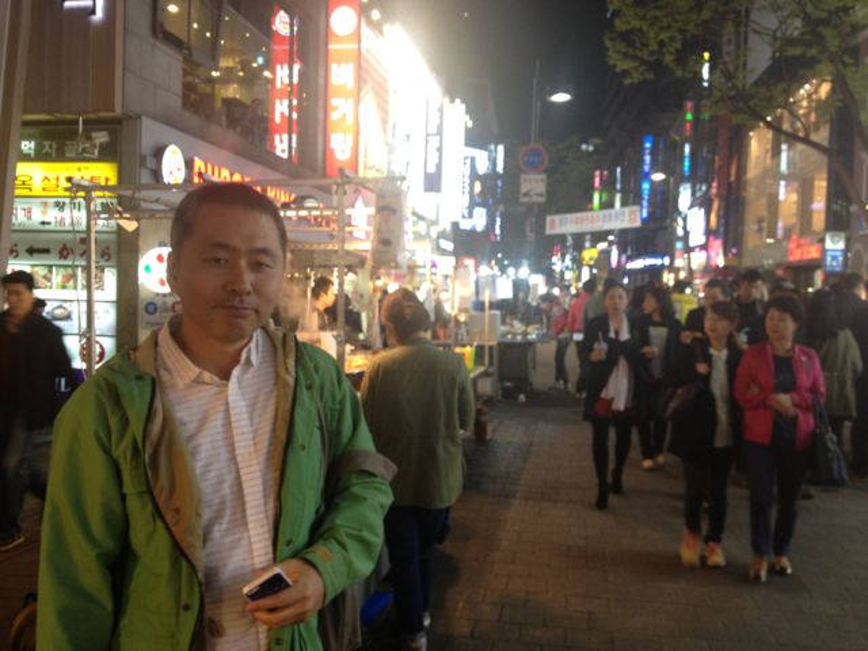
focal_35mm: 35
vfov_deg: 40.7
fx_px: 878
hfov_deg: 52.6
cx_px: 434
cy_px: 326
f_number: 2.4
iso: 80
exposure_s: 1/20
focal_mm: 4.28
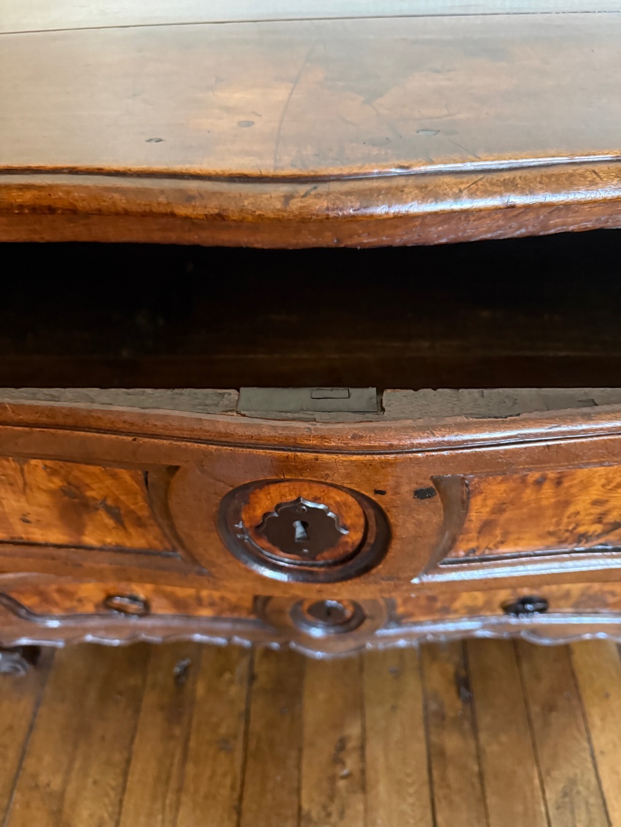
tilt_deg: -50.0
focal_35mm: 24
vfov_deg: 71.6
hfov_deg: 56.8
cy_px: 414
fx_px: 574
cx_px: 310
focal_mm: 6.76
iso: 1600
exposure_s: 1/30
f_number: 1.78
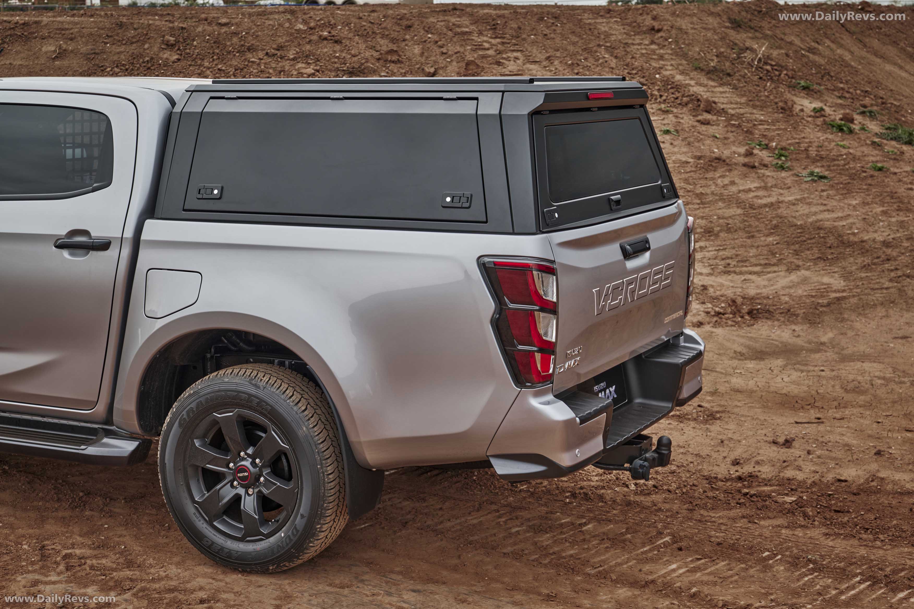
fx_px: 1522
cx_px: 457
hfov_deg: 33.4
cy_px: 304
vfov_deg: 22.6
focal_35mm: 60
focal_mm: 60
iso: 100
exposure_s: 1/30
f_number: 10
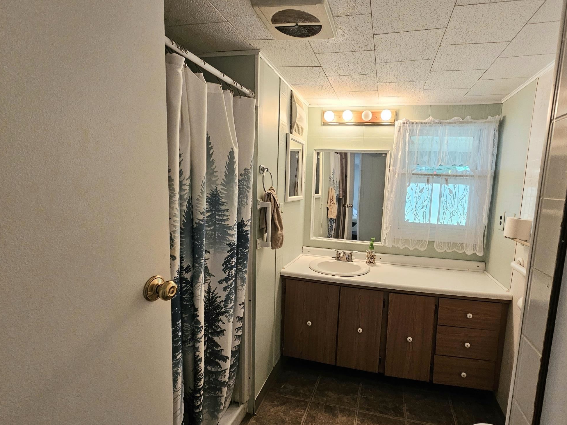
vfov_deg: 78.1
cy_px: 218
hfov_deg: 93.7
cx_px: 328
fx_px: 262
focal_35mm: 16
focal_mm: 2.2
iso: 400
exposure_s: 1/60.2
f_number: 2.2
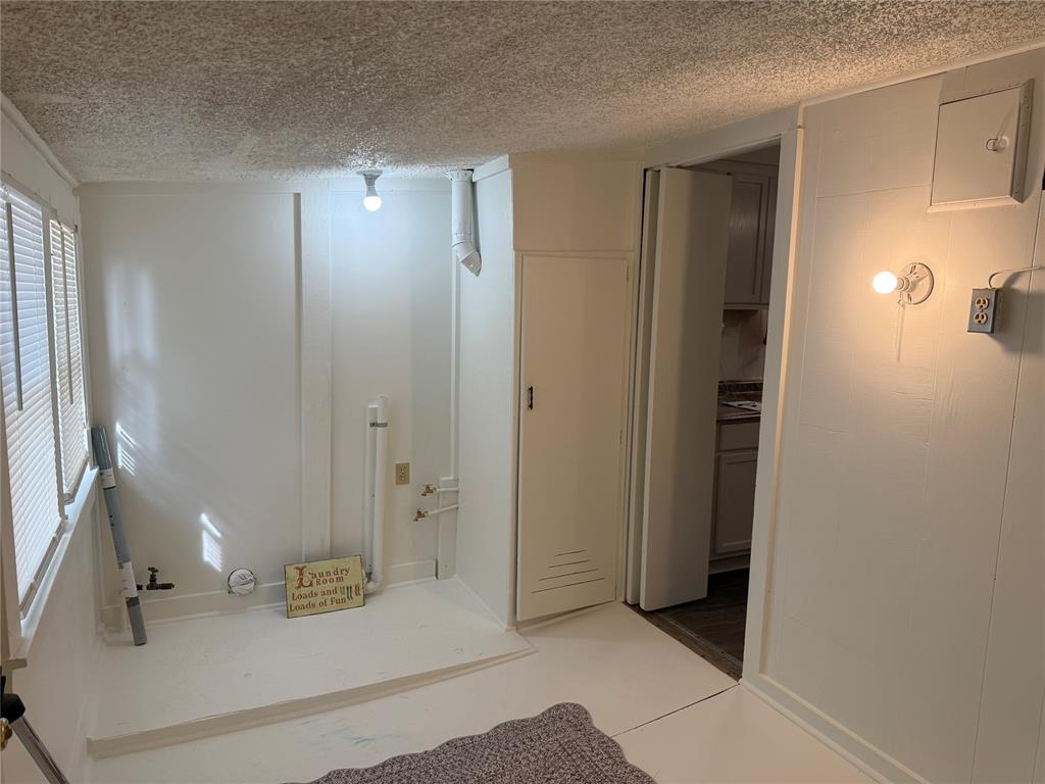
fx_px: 725
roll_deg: -1.2
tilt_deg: -7.9
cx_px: 522
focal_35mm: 24
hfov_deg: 71.6
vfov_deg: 56.8
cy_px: 392
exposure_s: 1/120
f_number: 1.78
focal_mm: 6.76
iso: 125
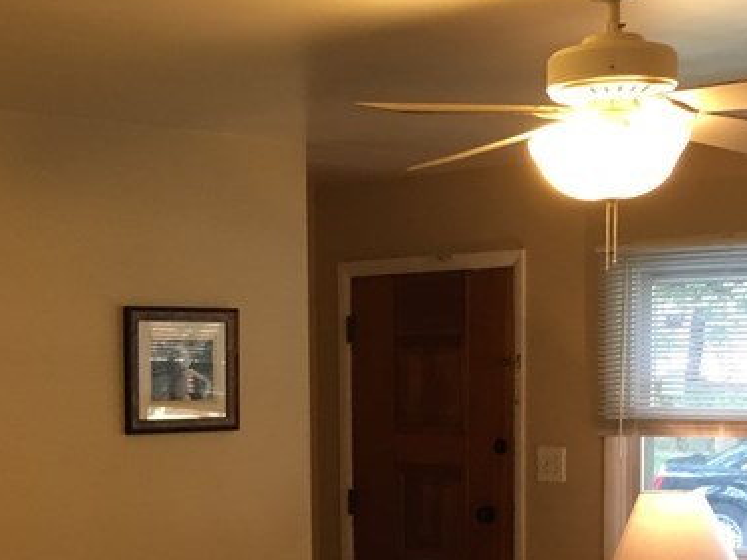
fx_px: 1705
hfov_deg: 24.7
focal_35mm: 79
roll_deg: +0.5
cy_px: 516
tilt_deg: -4.1
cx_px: 312
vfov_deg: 18.3
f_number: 2.2
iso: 100
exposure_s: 1/30
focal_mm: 4.15
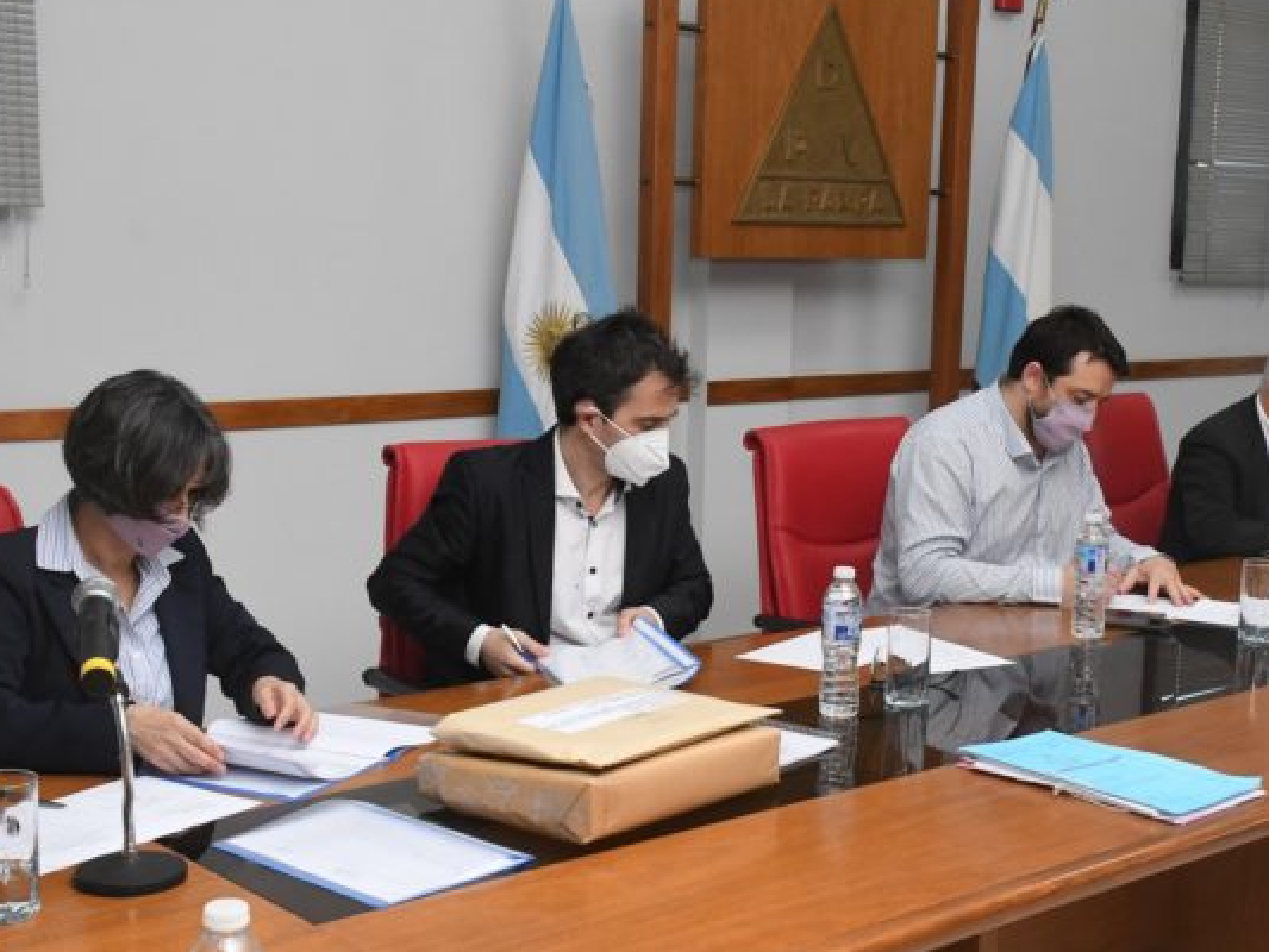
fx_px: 1980
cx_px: 769
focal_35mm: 54
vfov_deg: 27.0
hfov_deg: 35.4
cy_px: 502
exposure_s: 1/200
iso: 3200
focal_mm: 26
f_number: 8
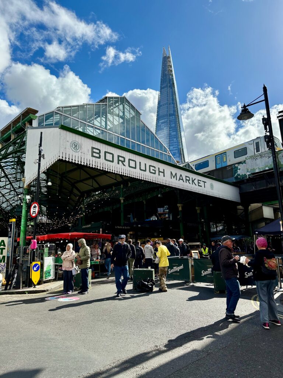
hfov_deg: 56.8
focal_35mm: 24
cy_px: 189
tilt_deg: +12.9
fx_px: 262
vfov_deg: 71.6
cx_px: 142
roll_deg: +1.3
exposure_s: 1/4016
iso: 80
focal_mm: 6.86
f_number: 1.78
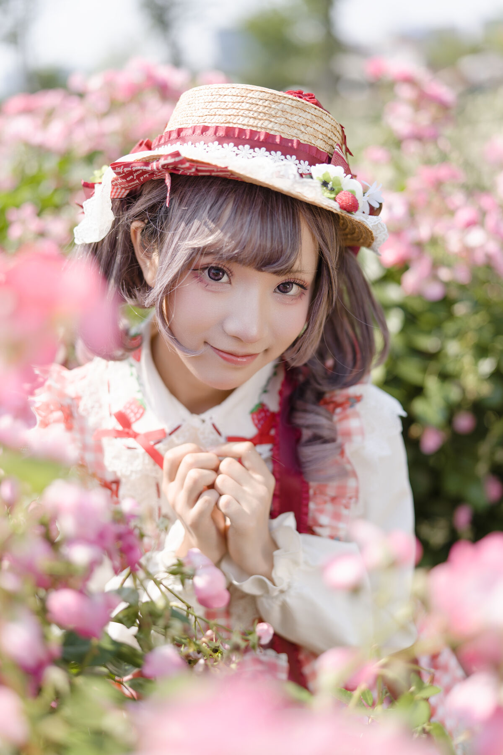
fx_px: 1048
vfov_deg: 39.6
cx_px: 252
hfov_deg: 27.0
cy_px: 378
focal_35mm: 50
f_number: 1.6
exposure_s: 1/3200
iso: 100
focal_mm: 50
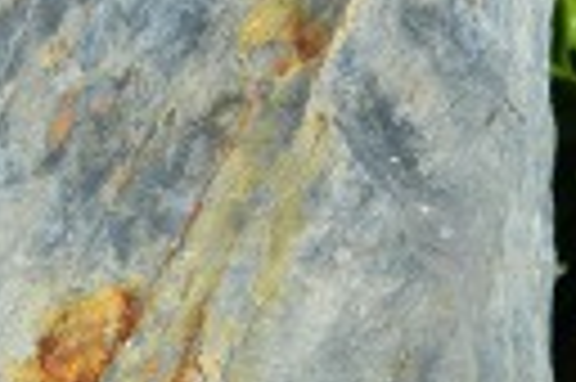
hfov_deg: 4.2
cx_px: -76
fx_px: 7846
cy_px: -1083
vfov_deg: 2.7
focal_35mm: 491
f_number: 6.3
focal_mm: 70
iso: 200
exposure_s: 1/800
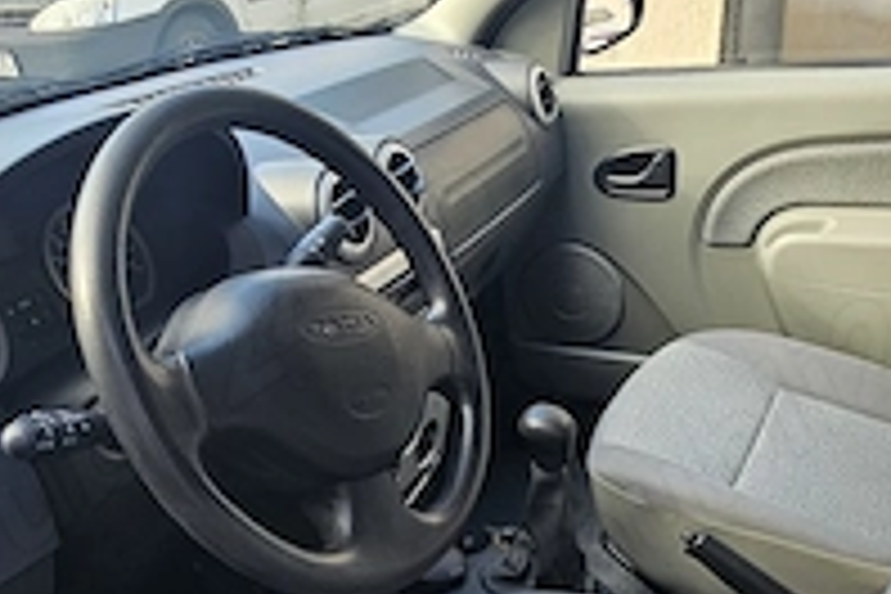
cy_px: 432
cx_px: 518
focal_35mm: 41
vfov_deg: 32.1
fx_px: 1015
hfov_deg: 47.2
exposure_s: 1/100
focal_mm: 2.2
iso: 50
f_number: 2.2
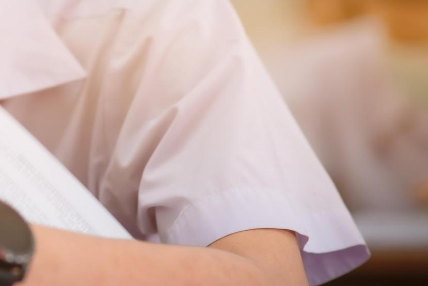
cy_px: 76
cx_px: 12
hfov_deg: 10.0
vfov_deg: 6.7
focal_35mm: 205
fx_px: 2439
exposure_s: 1/160
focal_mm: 85
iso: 320
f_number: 2.2
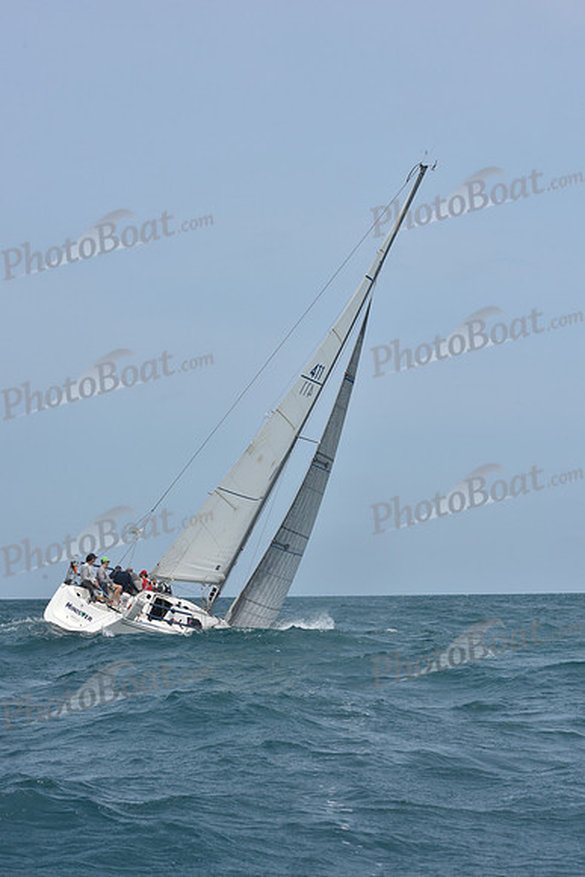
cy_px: 438
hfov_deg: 19.5
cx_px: 292
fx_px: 1705
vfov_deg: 28.8
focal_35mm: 70
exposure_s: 1/800
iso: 250
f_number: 10
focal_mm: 70
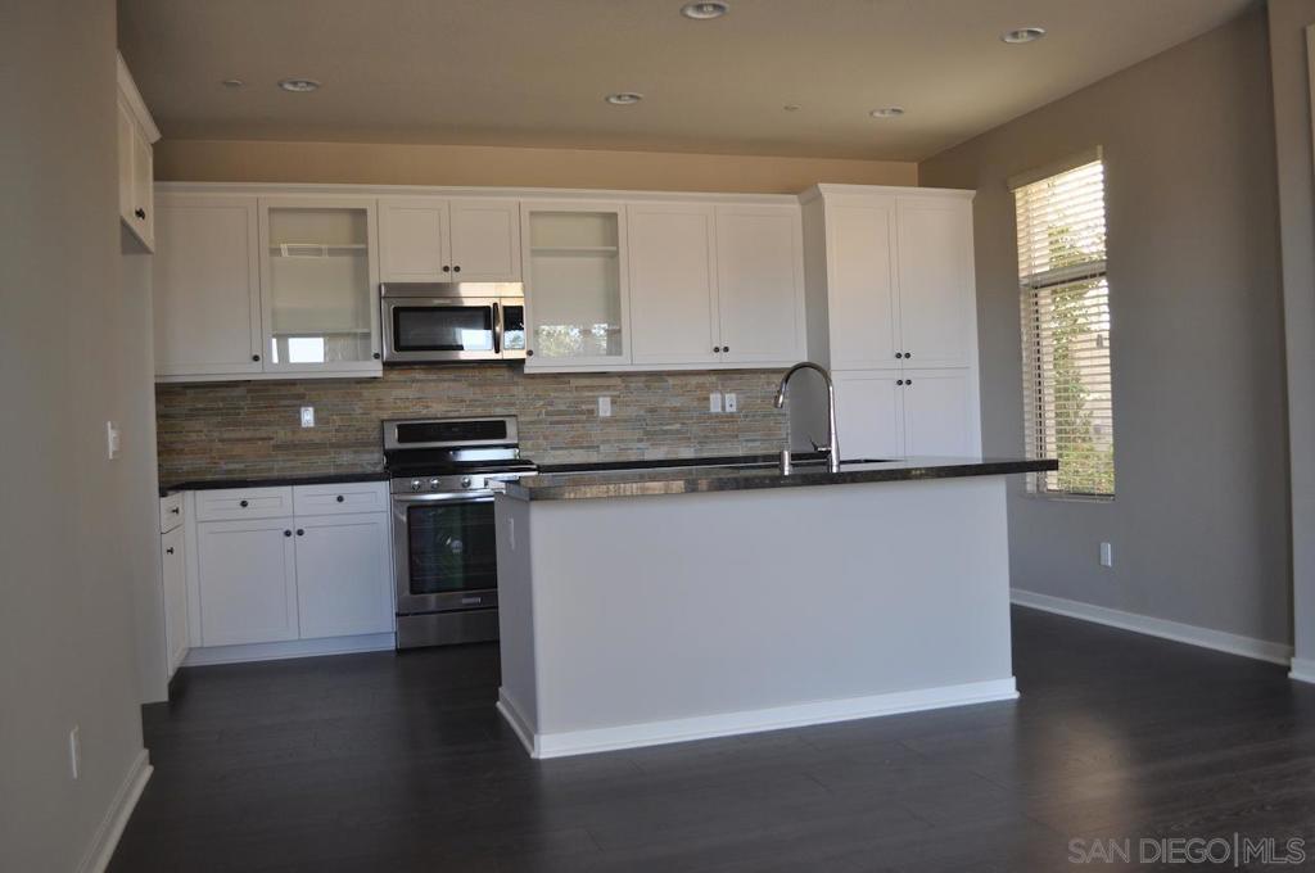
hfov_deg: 62.0
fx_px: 1094
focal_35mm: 30
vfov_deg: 43.5
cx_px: 658
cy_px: 436
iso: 400
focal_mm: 20
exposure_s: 1/80
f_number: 4.5
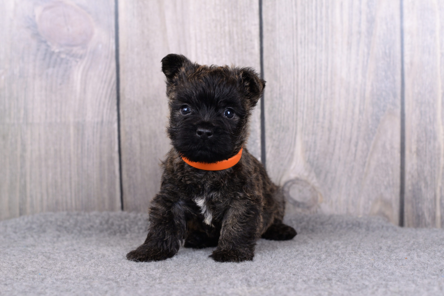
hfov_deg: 39.6
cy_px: 148
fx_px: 617
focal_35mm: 50
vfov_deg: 27.0
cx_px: 222
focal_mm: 50
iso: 1600
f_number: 5.6
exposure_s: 1/100
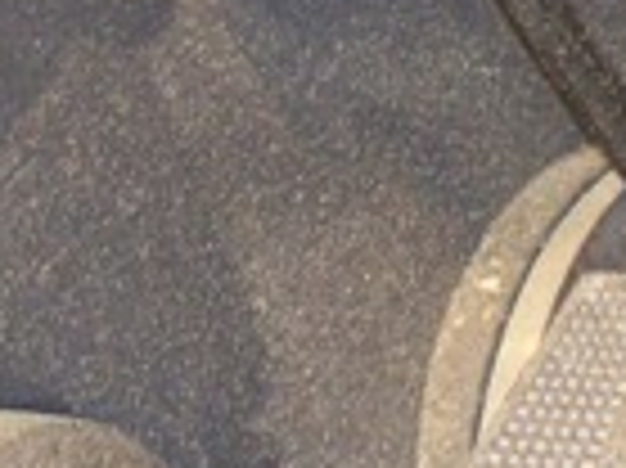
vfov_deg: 7.3
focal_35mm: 201
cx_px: 329
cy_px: -68
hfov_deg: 9.9
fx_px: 3632
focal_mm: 7.54
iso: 200
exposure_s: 1/30
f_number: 2.8
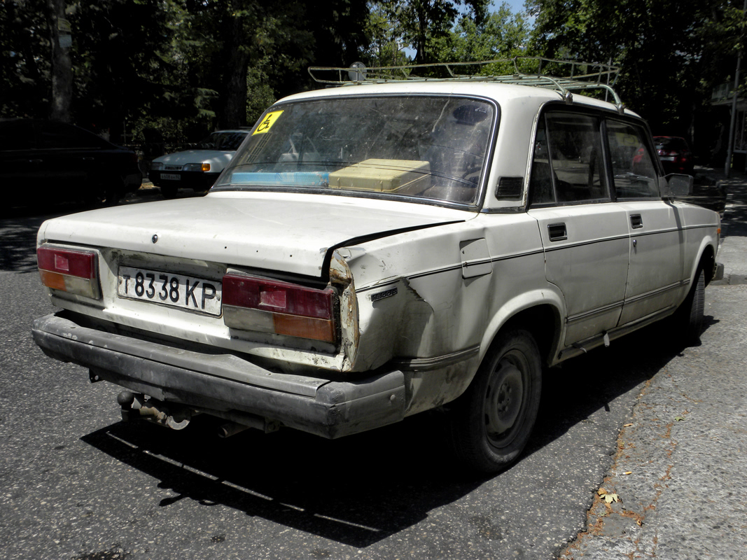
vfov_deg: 38.7
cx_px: 374
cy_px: 280
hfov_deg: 50.1
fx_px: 798
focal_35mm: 37
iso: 64
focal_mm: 6.6
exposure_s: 1/437
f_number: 5.6
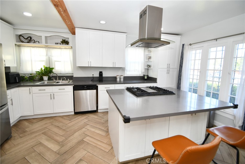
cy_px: 82
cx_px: 122
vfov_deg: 77.3
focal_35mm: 15
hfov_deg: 100.4
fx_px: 102
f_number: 4
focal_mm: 10
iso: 220
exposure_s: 1/60
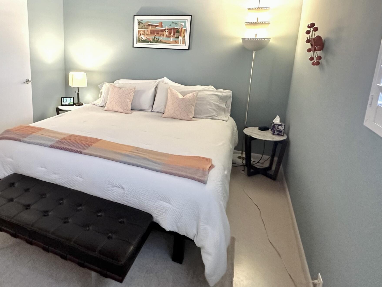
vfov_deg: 55.8
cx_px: 134
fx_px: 265
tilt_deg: -10.8
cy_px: 98
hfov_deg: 70.0
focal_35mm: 24
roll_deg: -0.6
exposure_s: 1/60
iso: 320
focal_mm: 2.22
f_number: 2.2
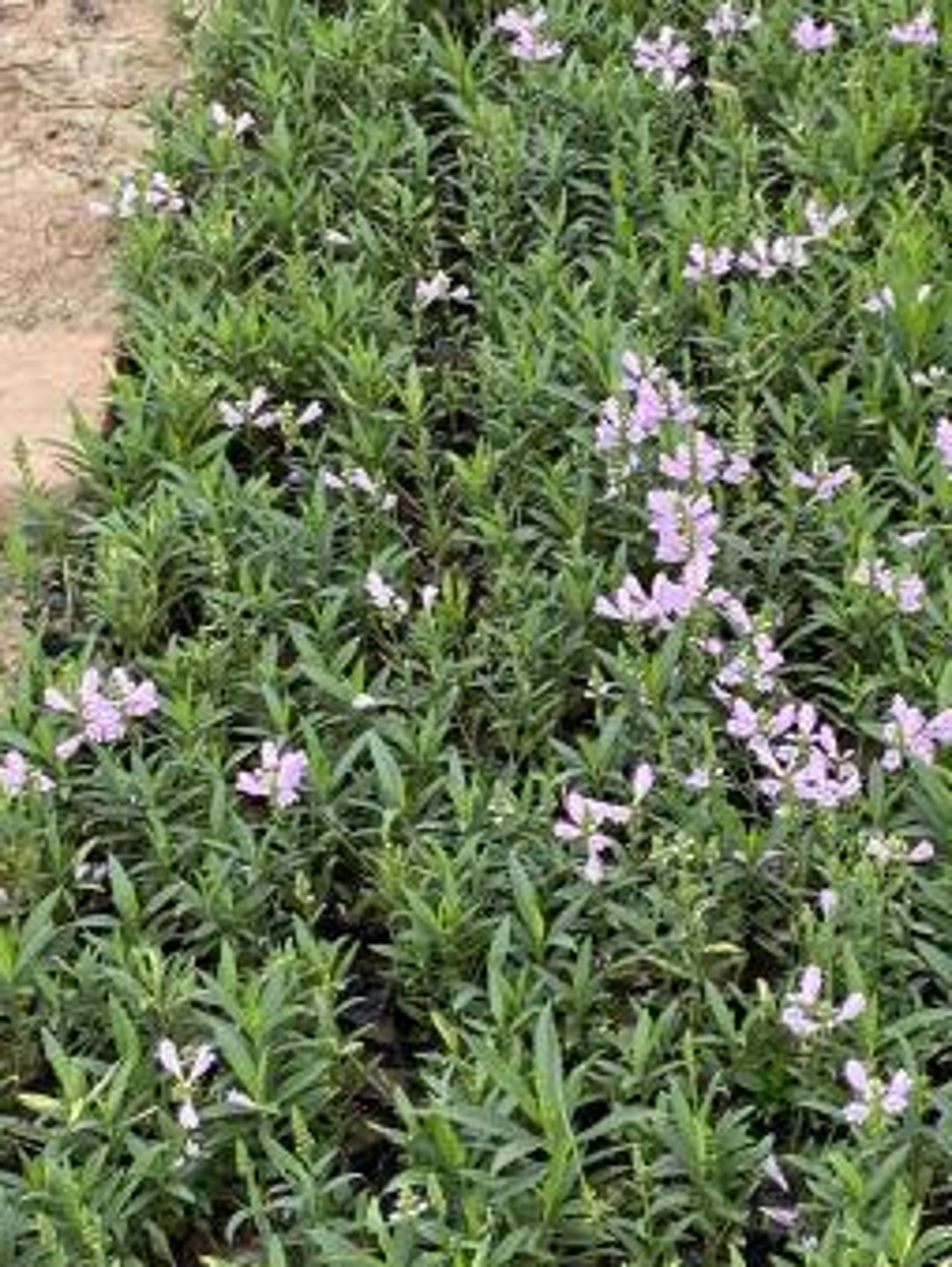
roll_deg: +1.8
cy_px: 673
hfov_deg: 18.0
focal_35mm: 82
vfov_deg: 23.8
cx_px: 592
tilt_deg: -35.1
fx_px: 3003
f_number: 1.8
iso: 32
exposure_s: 1/426
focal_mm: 4.25
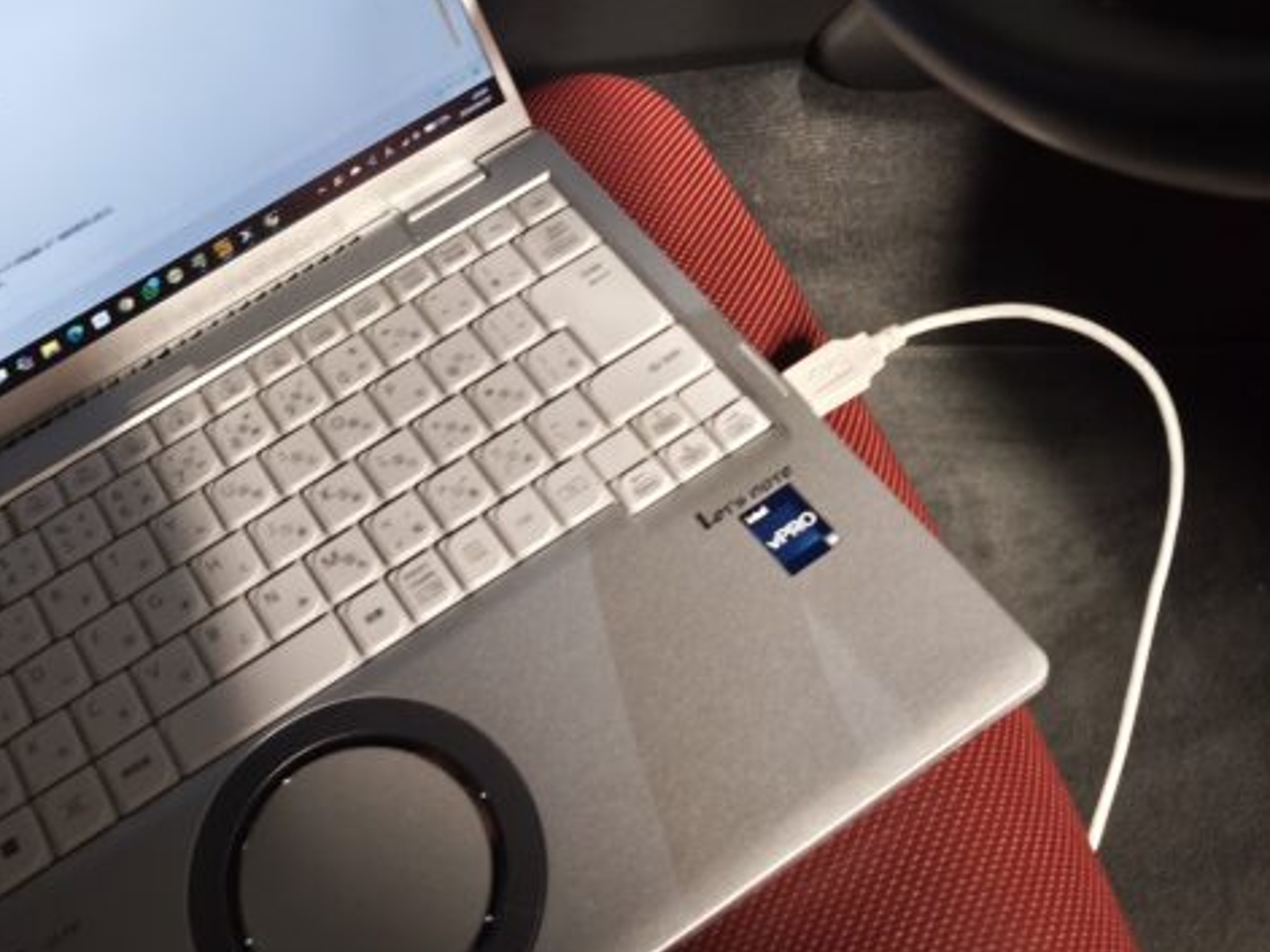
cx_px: 291
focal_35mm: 50
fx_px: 1834
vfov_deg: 27.3
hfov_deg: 37.1
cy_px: -13
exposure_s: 1/25
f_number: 1.6
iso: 3200
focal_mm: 6.57
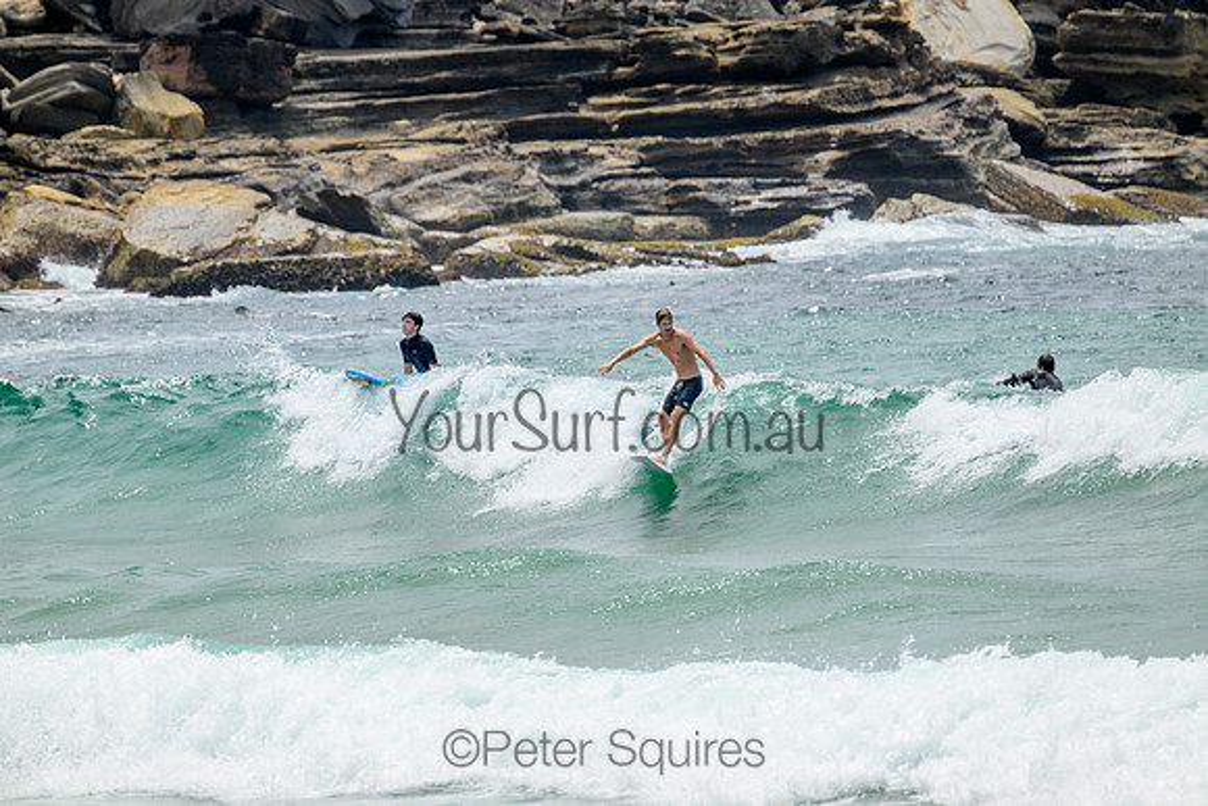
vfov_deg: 1.7
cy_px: 403
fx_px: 26849
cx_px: 604
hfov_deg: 2.6
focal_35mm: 800
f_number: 11
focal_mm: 800
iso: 800
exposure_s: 1/2000
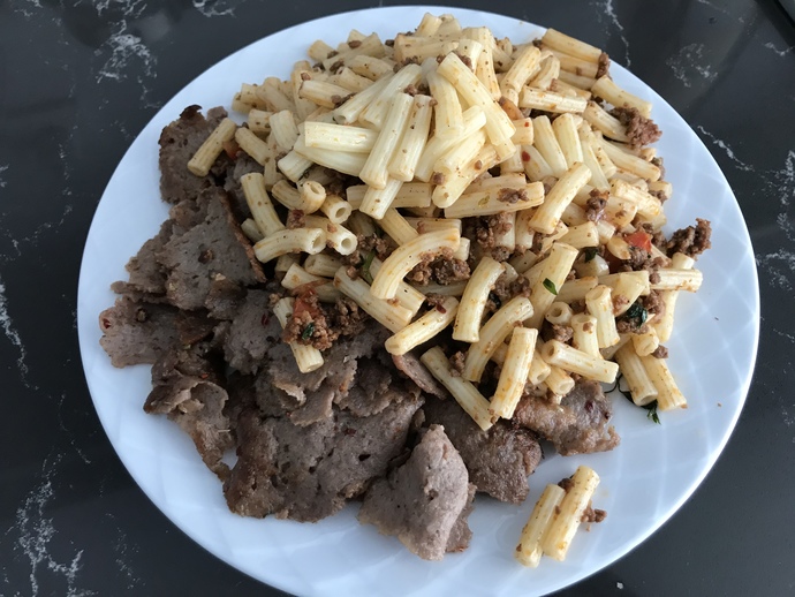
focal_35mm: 28
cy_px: 298
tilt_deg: -65.1
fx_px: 643
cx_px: 398
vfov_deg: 49.8
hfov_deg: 63.4
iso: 40
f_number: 1.8
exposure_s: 1/20
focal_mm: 3.99
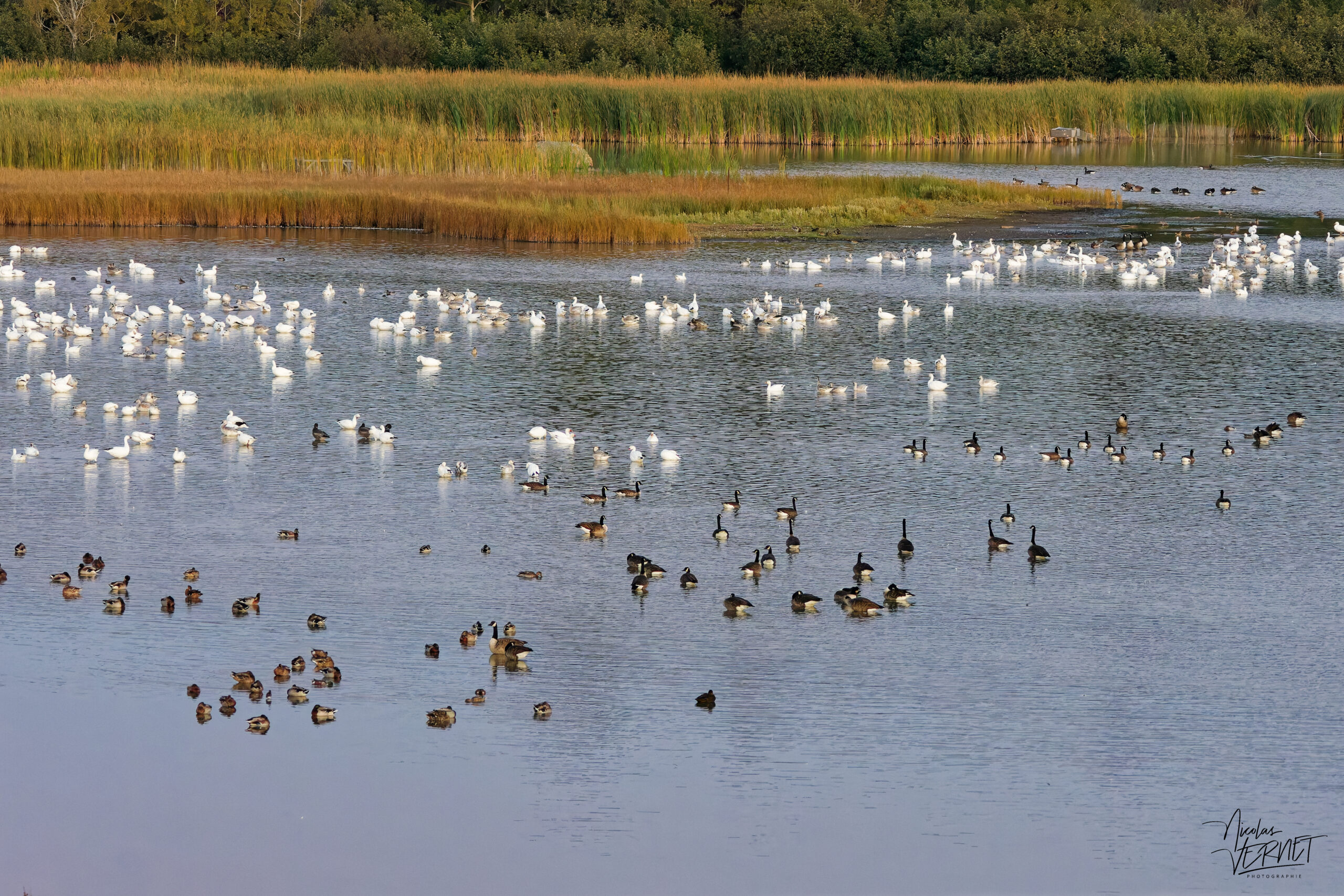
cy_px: 448
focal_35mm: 225
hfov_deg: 9.1
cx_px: 672
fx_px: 8400
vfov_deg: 6.1
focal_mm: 150
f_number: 5
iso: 6400
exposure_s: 1/250
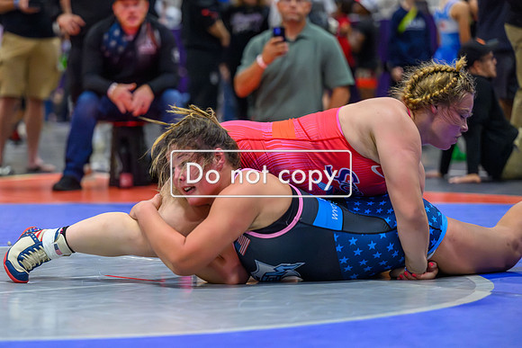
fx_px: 2230
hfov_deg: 13.3
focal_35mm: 154
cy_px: 209
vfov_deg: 8.9
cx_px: 209
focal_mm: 120
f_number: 2.8
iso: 10000
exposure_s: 1/800
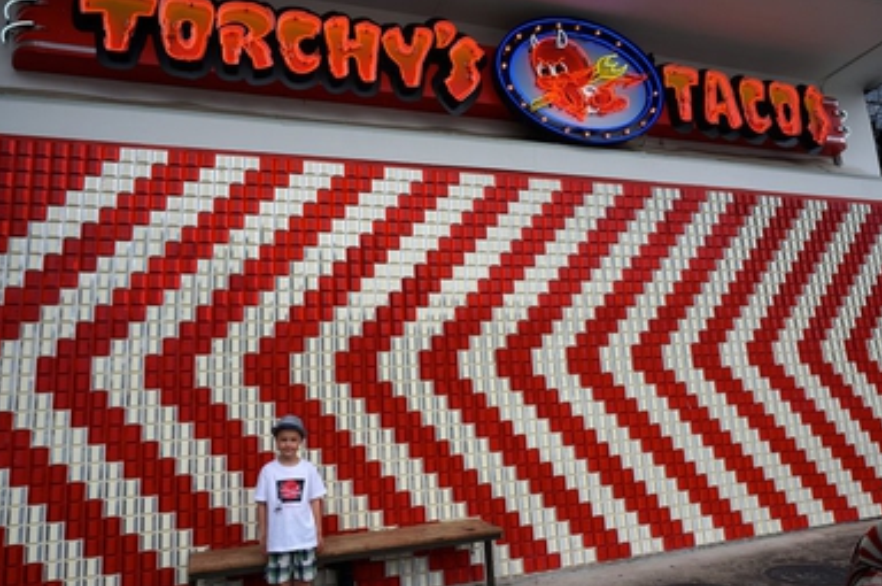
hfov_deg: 71.6
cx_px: 432
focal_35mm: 25
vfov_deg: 51.2
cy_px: 285
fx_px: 612
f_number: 8
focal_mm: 16
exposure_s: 1/125
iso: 100
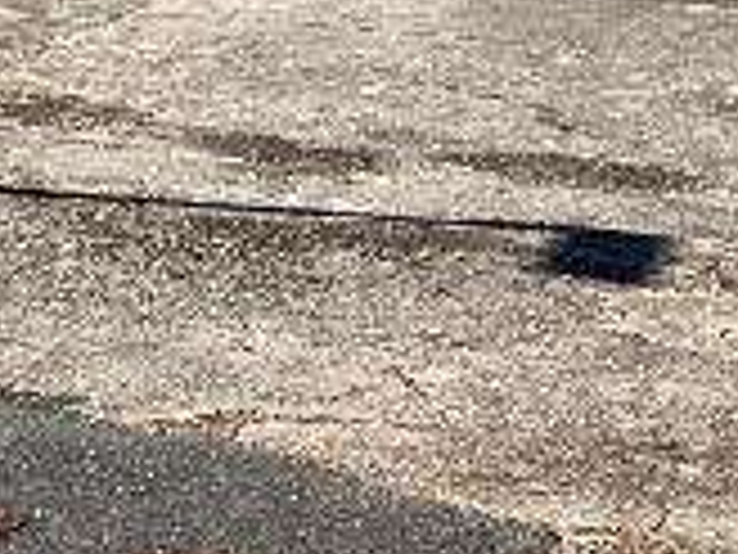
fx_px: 3731
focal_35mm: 175
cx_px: -1098
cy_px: -721
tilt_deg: +2.7
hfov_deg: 9.8
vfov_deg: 7.9
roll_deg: -1.7
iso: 32
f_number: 1.8
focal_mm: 3.99
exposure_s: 1/2558
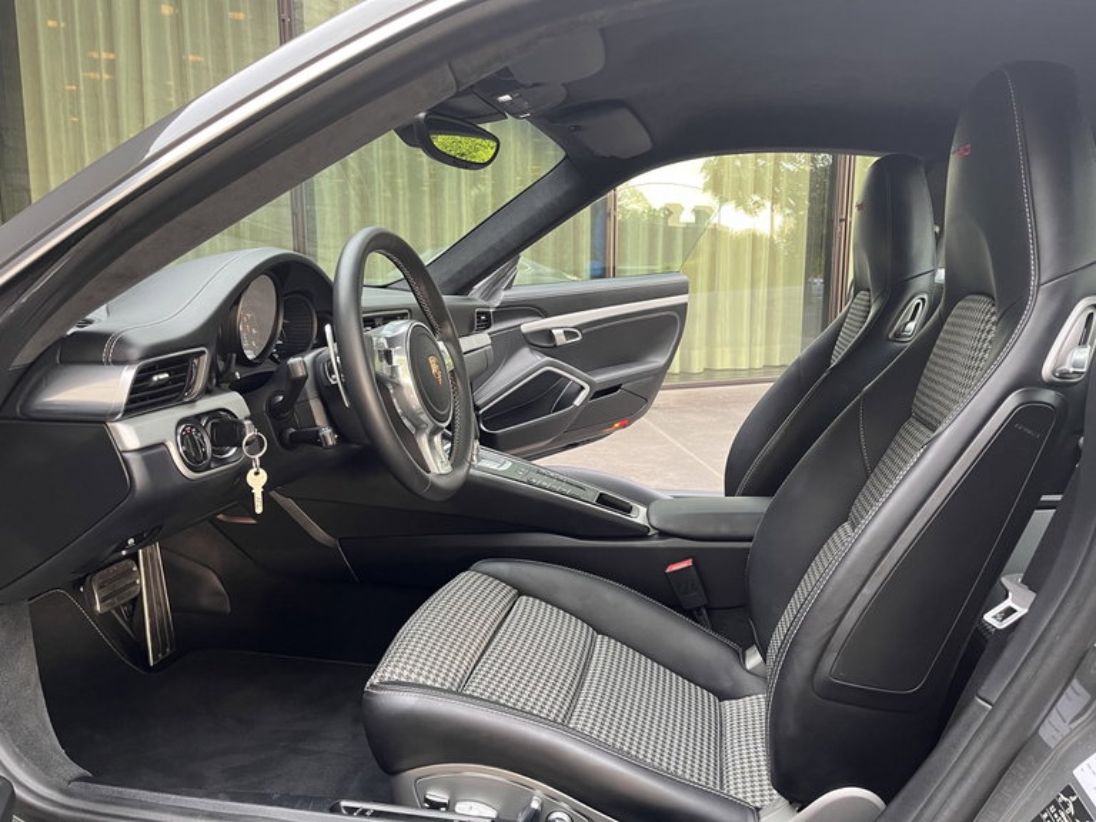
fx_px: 823
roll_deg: +0.0
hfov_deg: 67.3
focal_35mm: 26
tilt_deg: -9.7
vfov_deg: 53.1
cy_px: 411
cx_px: 548
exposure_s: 1/65
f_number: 1.6
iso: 125
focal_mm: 5.1
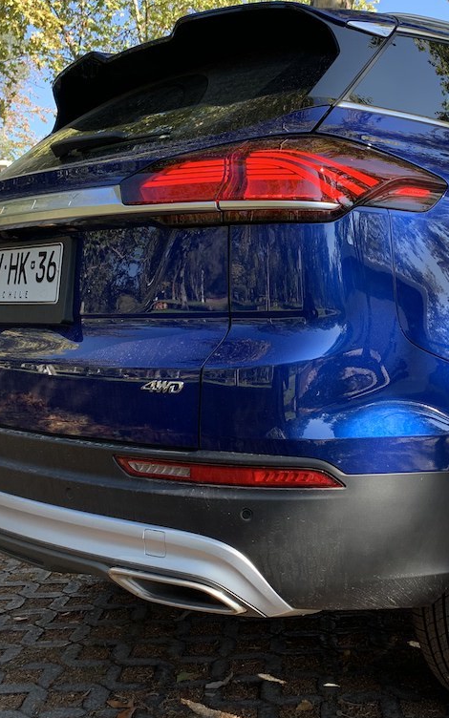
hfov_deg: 28.4
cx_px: 381
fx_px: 861
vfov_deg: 45.3
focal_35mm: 44
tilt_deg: -4.7
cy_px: 346
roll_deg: +0.1
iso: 25
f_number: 1.8
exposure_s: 1/215
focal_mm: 4.25
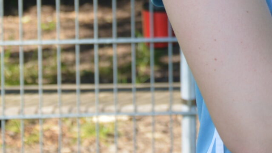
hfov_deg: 8.5
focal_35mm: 252
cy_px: -181
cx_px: 320
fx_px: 1817
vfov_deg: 4.7
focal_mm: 40
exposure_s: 1/320
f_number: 4.5
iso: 200
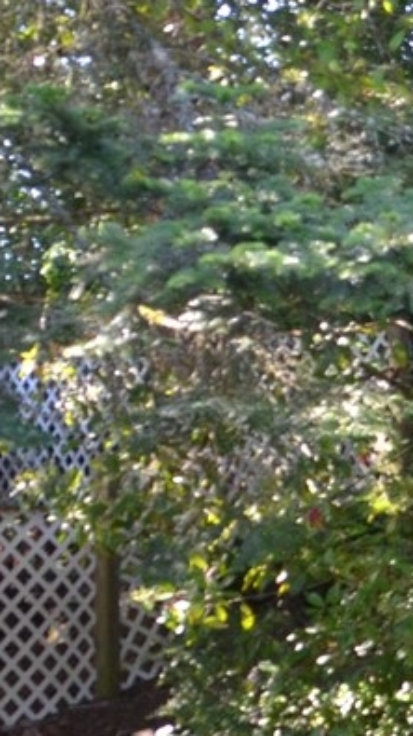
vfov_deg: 15.9
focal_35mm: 135
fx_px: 2630
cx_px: 1204
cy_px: 305
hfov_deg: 7.9
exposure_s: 1/500
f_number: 3.5
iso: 1000
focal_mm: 20
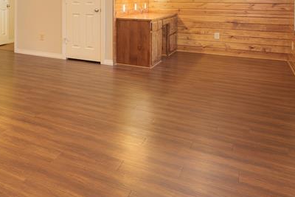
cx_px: -35
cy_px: -2
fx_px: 336
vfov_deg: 30.3
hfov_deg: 38.6
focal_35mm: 41
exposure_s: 1.6
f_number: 7.1
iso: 100
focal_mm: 16
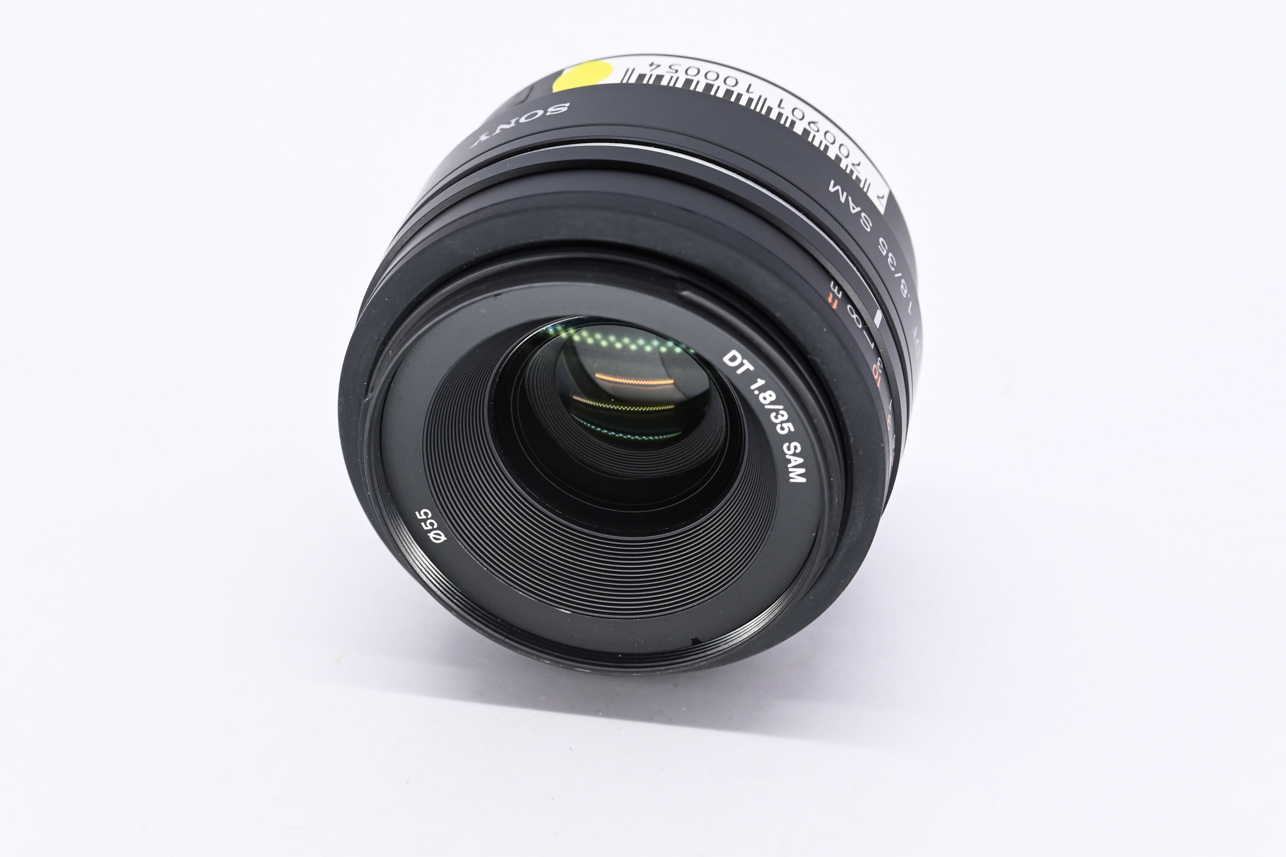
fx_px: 2893
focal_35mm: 81
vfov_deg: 16.9
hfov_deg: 25.1
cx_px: 643
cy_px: 428
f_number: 9
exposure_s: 1/160
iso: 500
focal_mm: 54
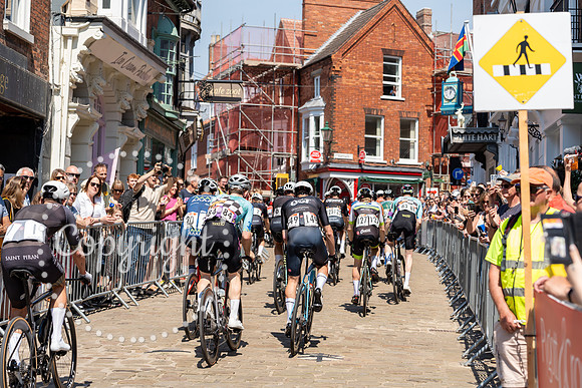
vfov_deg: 18.2
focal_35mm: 75
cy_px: 194
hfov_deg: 27.0
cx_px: 291
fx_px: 1213
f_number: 4.5
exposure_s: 1/800
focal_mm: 75
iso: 160
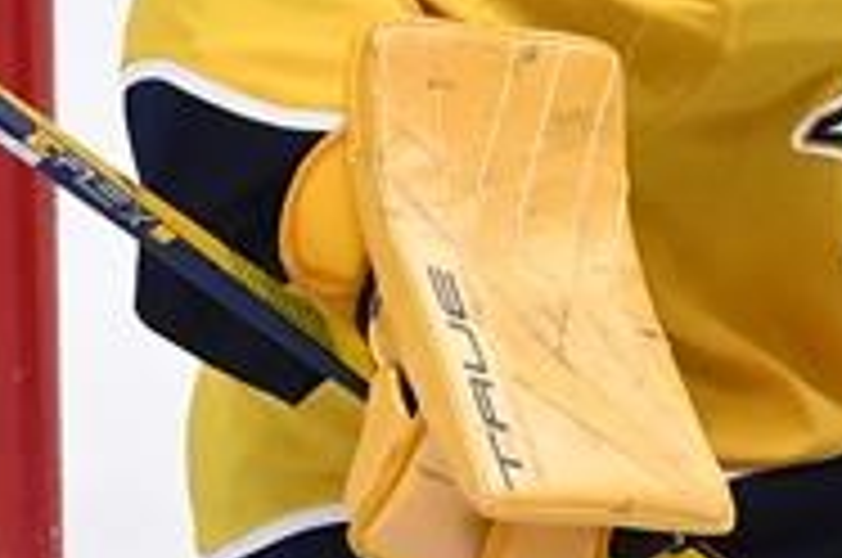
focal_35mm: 1045
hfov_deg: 2.0
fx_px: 24399
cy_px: 133
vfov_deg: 1.3
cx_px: 1351
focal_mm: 300
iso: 5000
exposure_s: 1/3200
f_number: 4
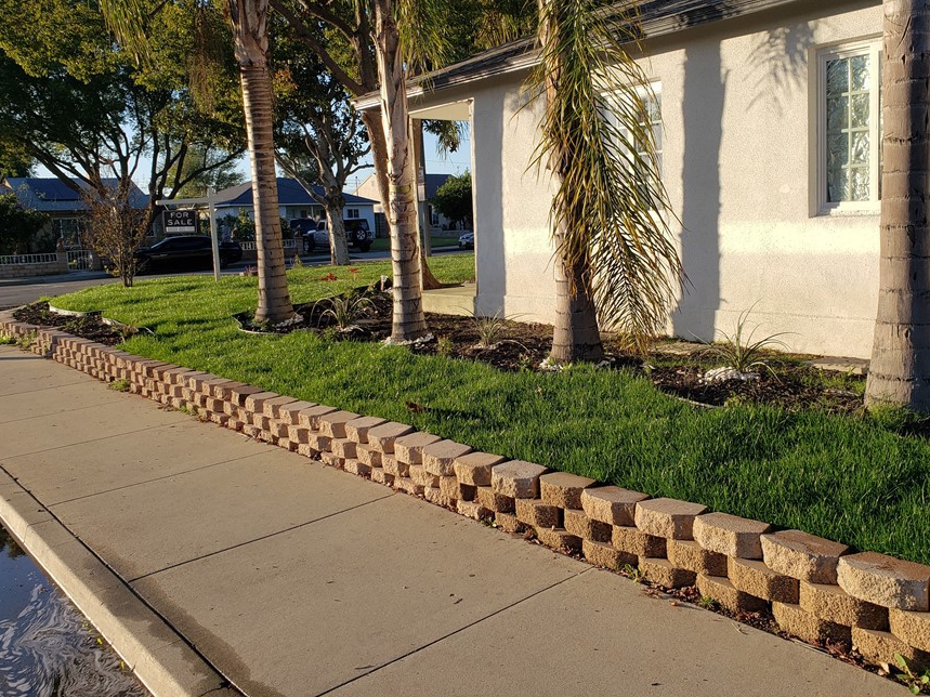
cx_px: 506
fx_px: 833
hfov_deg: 58.3
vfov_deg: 45.4
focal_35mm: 31
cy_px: 316
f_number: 2.4
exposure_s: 1/728
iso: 50
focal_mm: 4.3
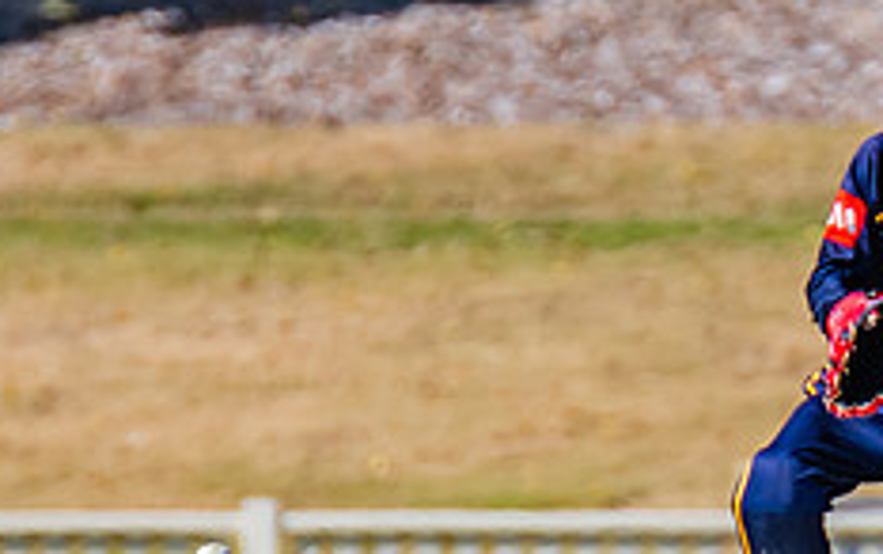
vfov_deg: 0.6
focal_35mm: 2310
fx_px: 55629
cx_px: 1347
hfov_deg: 0.9
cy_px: 188
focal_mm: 600
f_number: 8
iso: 640
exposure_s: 1/2000
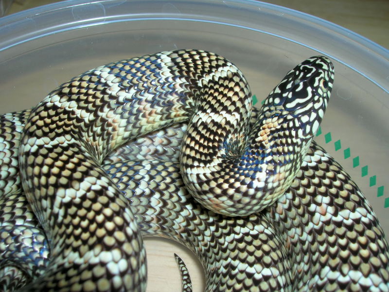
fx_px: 427
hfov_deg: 49.0
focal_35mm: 38
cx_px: 194
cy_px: 146
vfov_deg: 37.7
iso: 50
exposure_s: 1/60.1
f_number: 5
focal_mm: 6.4
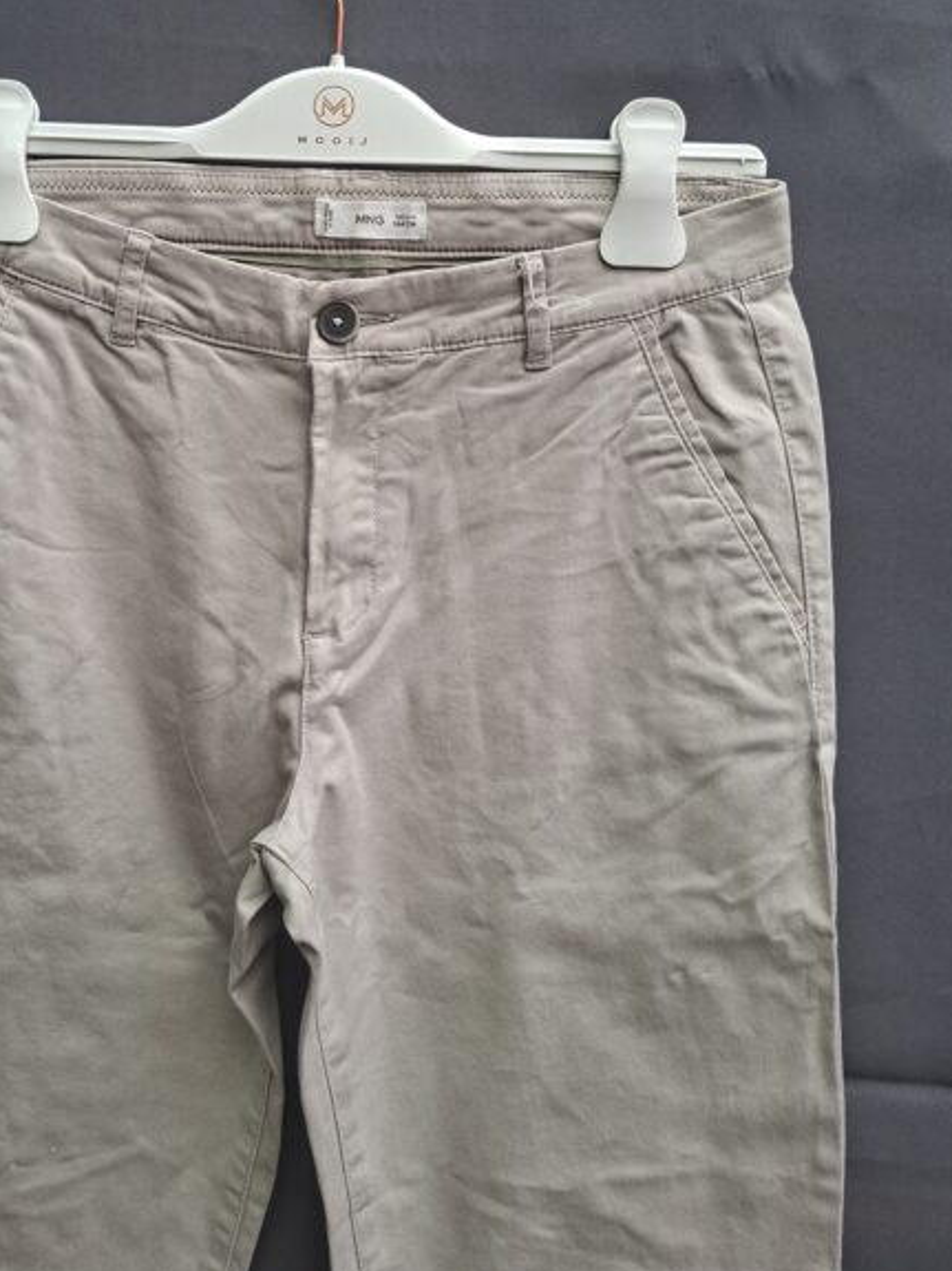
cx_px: 305
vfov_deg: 55.9
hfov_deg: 43.4
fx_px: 1174
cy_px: 453
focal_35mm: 32
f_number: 1.8
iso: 80
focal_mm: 5.54
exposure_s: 1/120
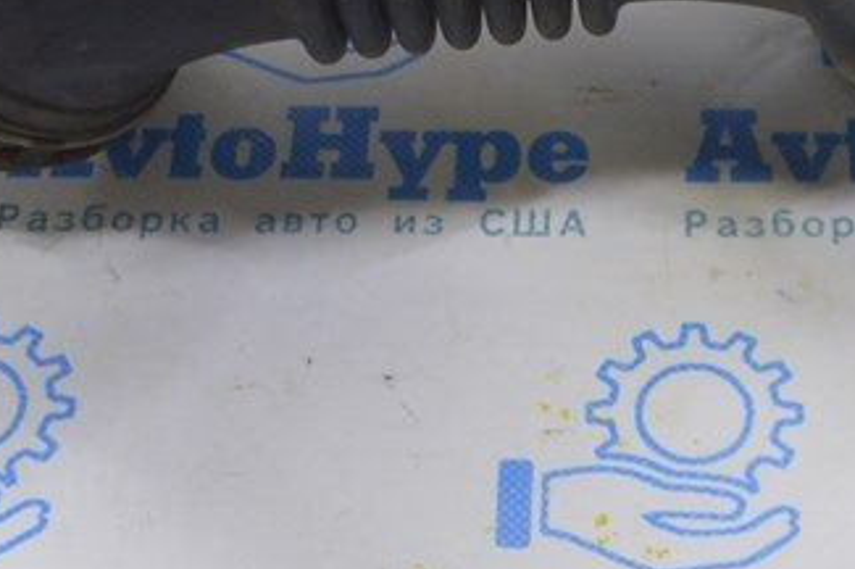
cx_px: 550
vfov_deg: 13.1
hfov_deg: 19.6
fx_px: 2467
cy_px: 249
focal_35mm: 104
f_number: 5.6
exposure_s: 1/20
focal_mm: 22
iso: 400
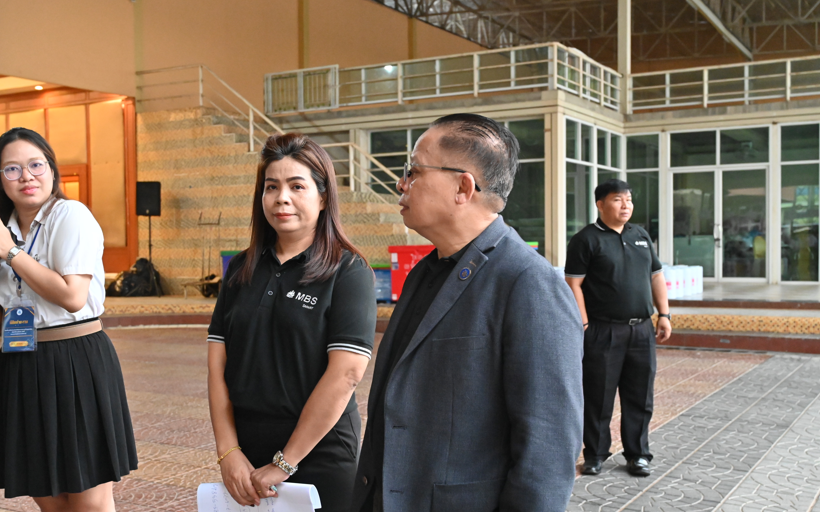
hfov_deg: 47.1
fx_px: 939
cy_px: 274
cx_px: 370
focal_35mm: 42
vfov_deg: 30.5
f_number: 5.6
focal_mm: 37
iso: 8000
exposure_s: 1/160
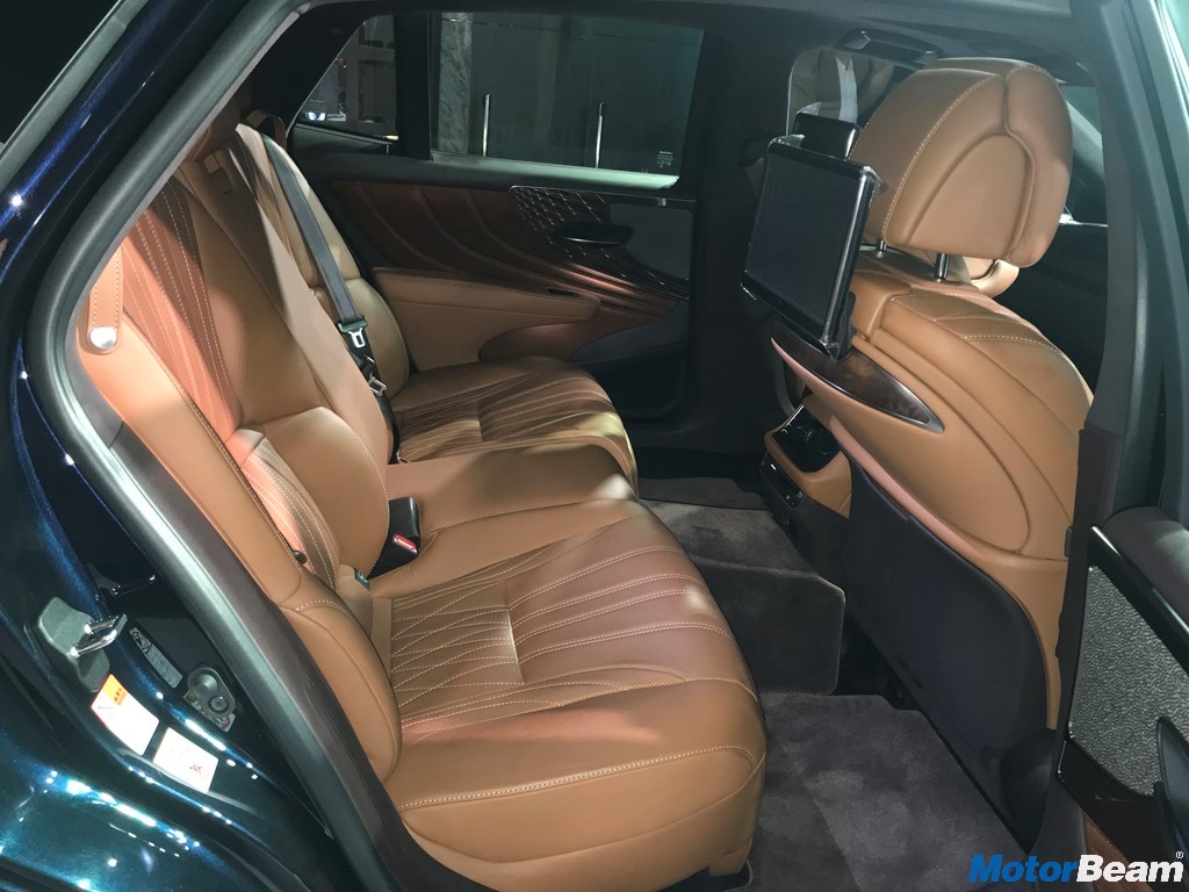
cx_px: 594
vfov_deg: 49.7
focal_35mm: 28
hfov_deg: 63.4
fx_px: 962
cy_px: 446
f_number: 1.8
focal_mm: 3.99
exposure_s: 1/17
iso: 64
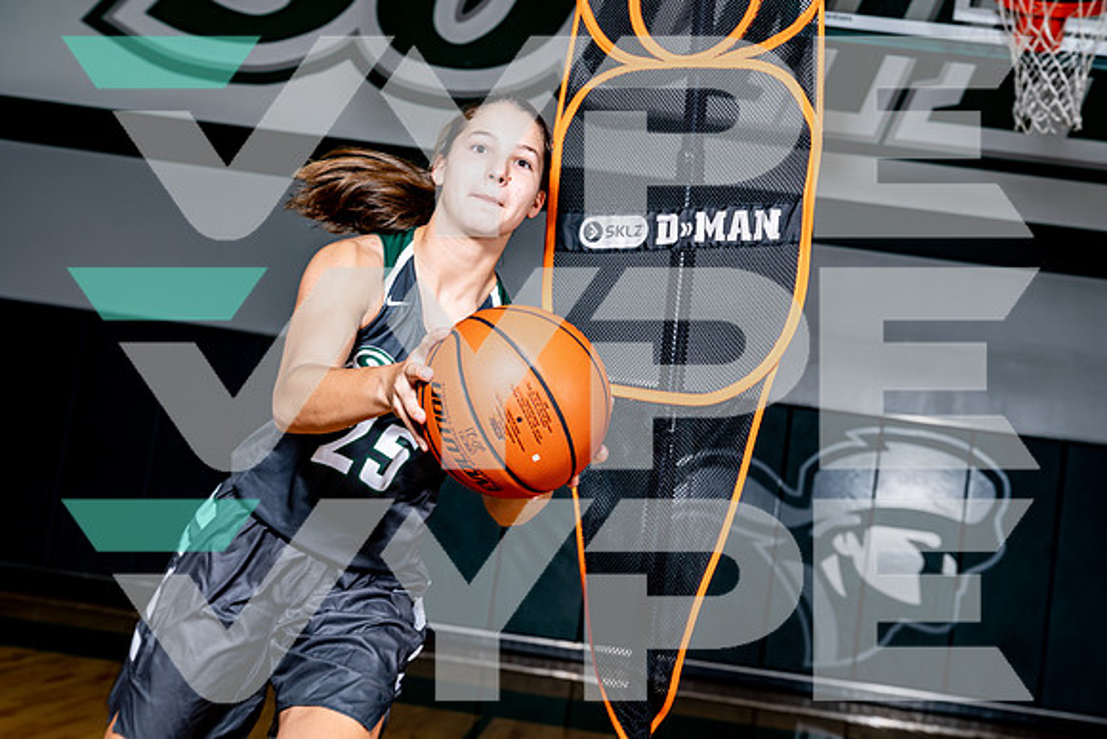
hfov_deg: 38.2
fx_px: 1599
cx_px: 554
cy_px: 370
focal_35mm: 52
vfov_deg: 26.0
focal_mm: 52
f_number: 5.6
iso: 250
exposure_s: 1/125
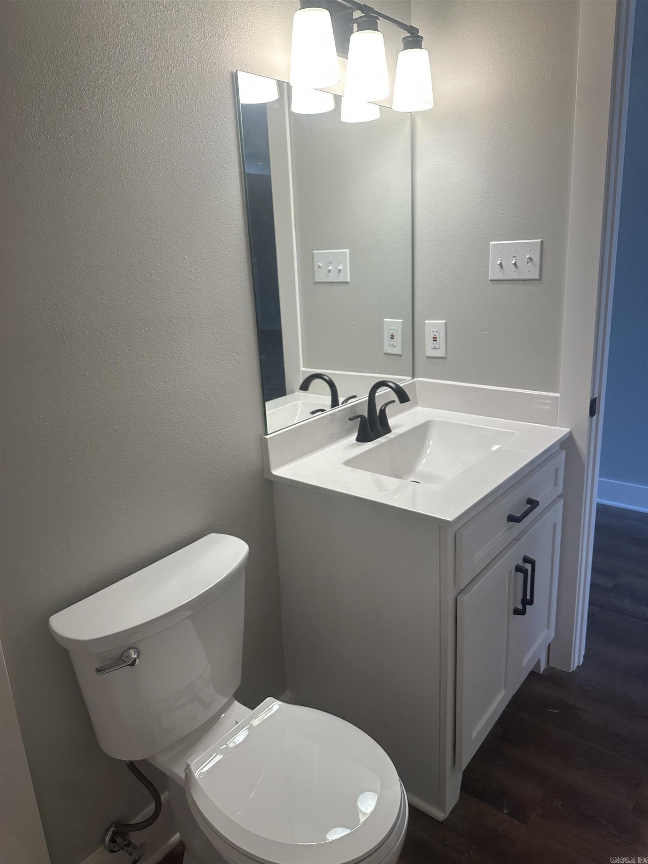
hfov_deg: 56.8
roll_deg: +2.5
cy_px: 432
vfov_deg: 71.6
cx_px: 324
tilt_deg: -13.8
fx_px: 599
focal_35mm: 24
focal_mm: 6.86
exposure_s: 1/120
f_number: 1.78
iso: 160
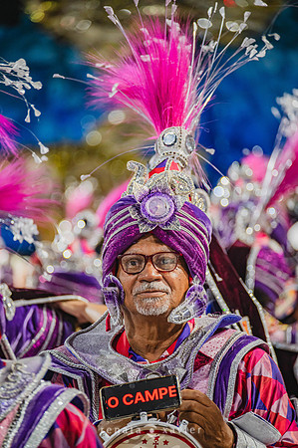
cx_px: 149
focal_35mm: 220
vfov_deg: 9.4
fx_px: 2738
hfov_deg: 6.2
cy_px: 224
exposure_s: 1/160
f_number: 5.6
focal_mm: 220
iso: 2500
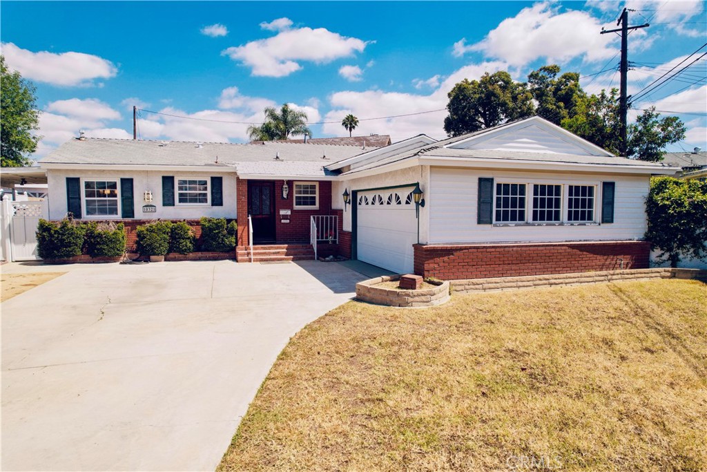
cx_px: 354
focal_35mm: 22
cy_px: 236
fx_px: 432
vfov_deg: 57.2
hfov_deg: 78.6
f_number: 2.8
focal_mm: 8.38
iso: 100
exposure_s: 1/2000
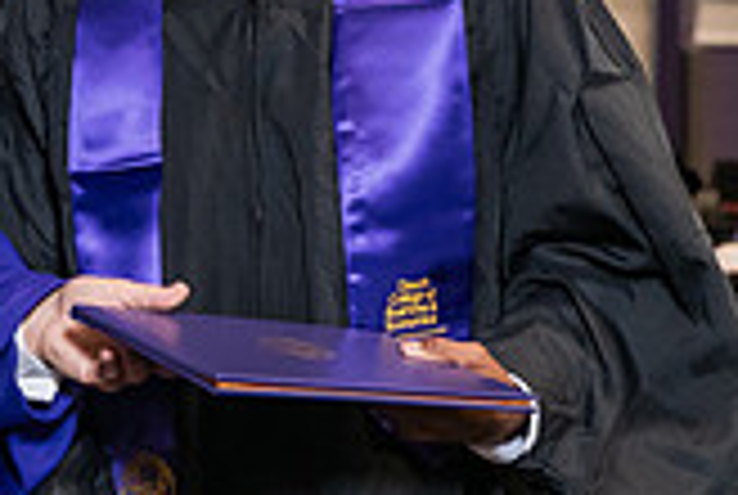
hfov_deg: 9.6
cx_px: -144
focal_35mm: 212
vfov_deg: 6.5
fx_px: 4354
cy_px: 56
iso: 2000
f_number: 5
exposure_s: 1/125
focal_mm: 60
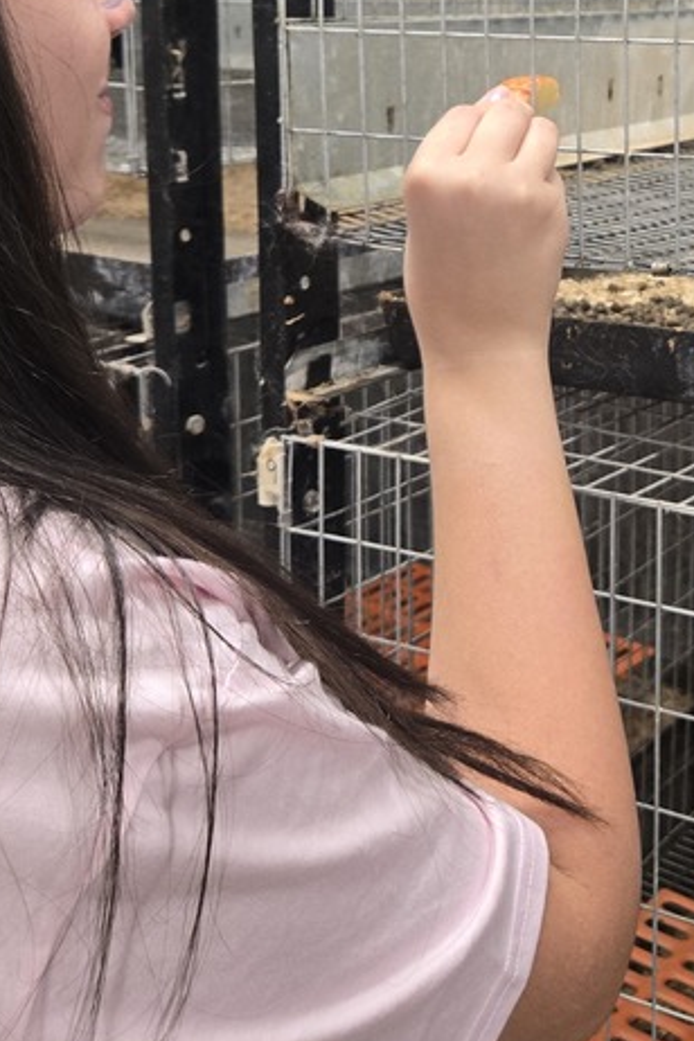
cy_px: 219
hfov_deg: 24.7
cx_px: 629
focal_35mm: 53
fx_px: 1532
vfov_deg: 36.3
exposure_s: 1/120
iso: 320
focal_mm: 5.4
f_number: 1.8
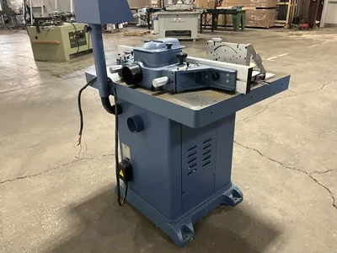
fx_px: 282
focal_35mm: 29
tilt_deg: -24.6
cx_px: 168
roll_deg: +3.0
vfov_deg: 48.2
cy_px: 126
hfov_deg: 61.7
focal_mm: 3
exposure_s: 1/47
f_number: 1.8
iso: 320
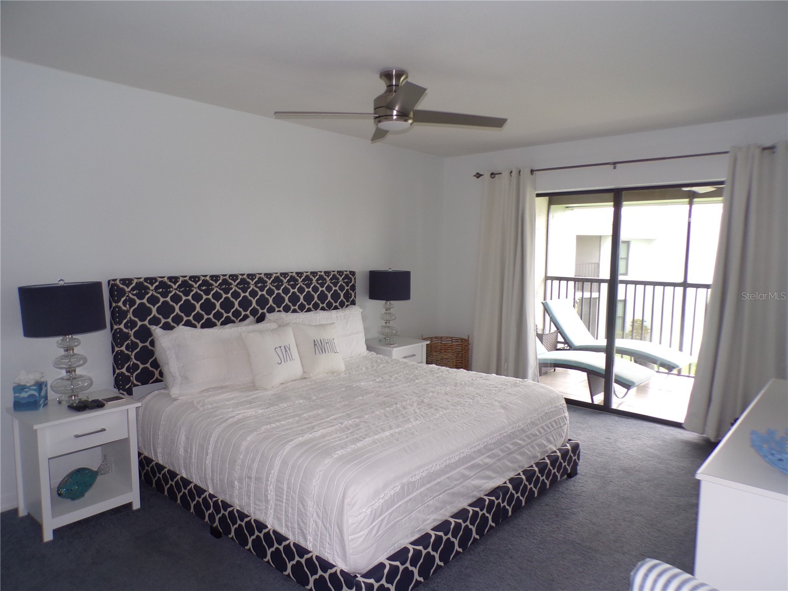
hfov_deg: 71.6
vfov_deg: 56.8
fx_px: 546
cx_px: 394
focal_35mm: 24
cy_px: 296
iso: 100
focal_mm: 4.3
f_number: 3
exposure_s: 1/40
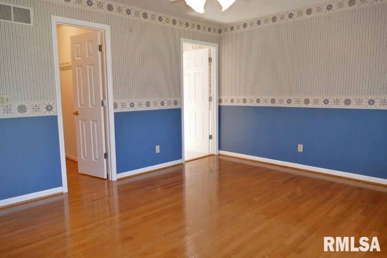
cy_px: 129
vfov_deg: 51.3
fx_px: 269
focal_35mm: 25
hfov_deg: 71.5
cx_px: 194
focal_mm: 9.12
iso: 400
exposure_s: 1/80
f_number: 2.8
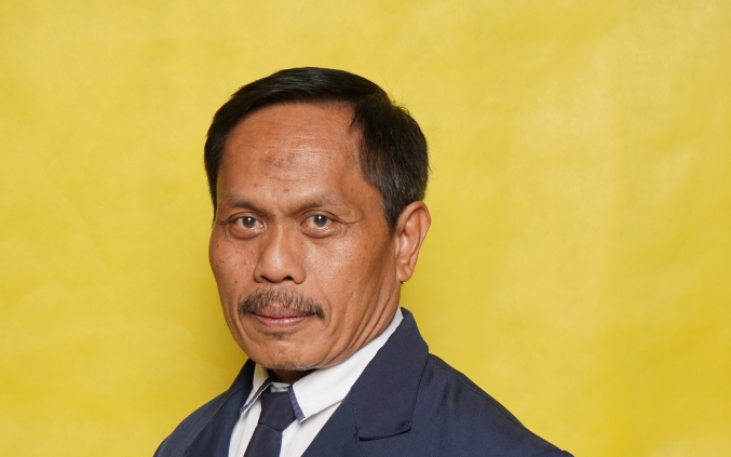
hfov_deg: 19.3
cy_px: 345
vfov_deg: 12.1
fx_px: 2151
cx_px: 364
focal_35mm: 108
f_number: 7.1
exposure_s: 1/250
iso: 250
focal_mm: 70
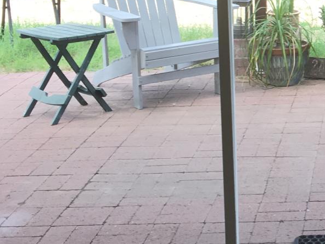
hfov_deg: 18.7
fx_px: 920
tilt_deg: -8.9
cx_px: 411
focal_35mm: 98
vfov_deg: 14.9
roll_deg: +0.2
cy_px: 23
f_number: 2.2
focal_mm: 4.15
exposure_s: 1/100
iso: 25
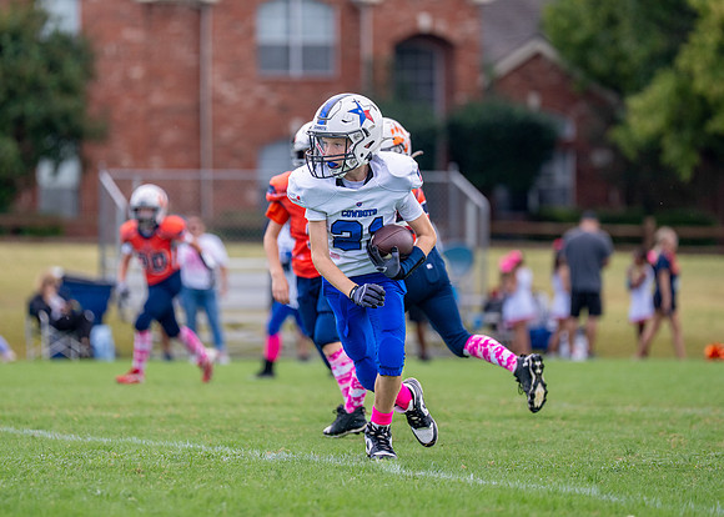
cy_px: 205
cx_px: 316
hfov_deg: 8.1
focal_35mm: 249
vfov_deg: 5.8
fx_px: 5120
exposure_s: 1/3200
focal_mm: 182
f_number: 2.8
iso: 400
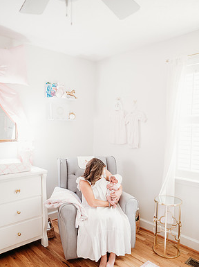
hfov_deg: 51.3
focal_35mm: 27
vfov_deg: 65.3
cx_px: 102
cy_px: 144
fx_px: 207
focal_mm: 24
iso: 1600
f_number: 2.8
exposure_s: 1/200
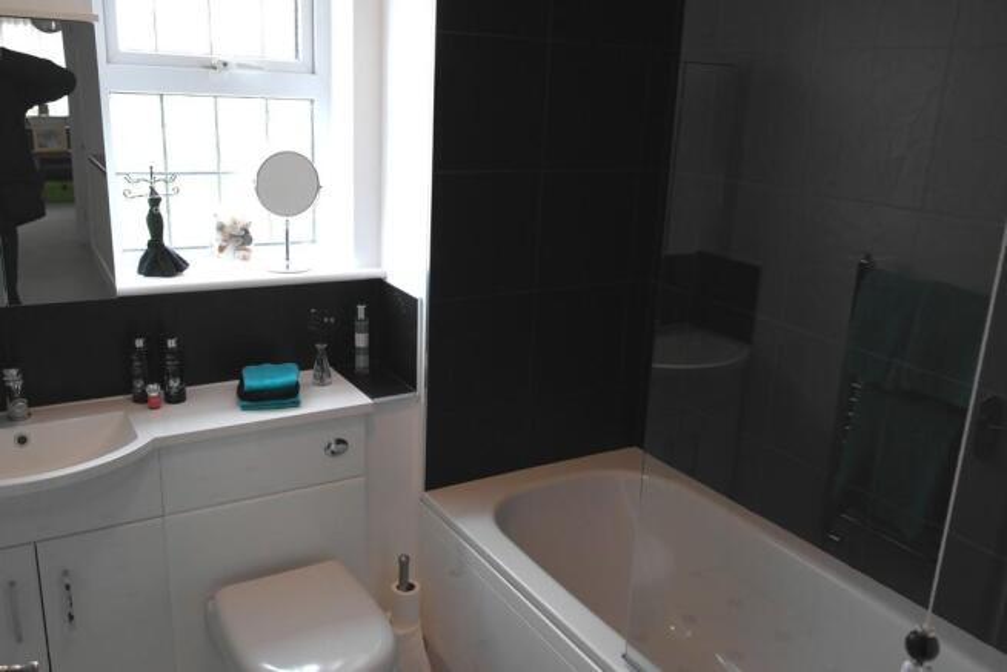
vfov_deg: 43.6
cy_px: 336
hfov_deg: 61.9
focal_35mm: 30
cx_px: 504
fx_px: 839
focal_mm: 20
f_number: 3.5
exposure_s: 1/80
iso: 400
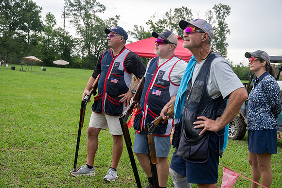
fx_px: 384
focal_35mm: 49
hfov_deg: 40.3
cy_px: 94
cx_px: 141
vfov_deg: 27.5
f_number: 5
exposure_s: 1/100
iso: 64
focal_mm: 49
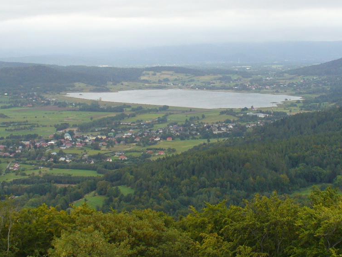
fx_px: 781
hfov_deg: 24.6
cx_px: 225
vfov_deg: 18.7
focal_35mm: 79
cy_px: 123
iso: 80
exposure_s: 1/250
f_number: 2.8
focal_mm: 6.1
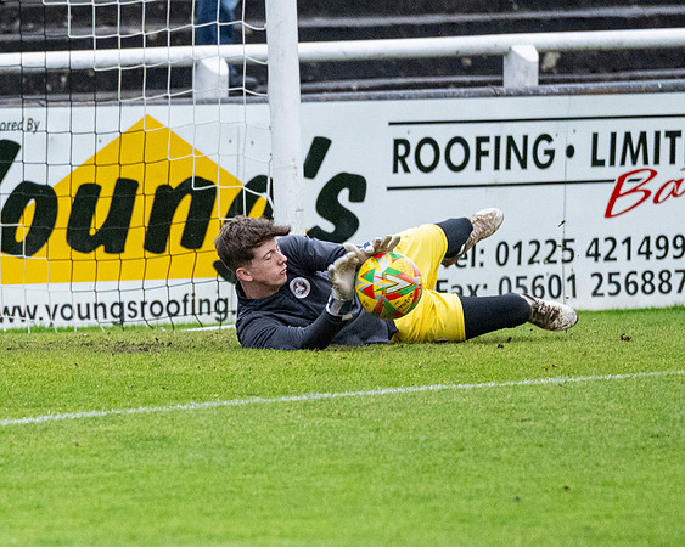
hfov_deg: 2.9
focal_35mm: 665
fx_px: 13487
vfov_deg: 2.3
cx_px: 83
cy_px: 529
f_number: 2.8
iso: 1600
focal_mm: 200
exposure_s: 1/1250
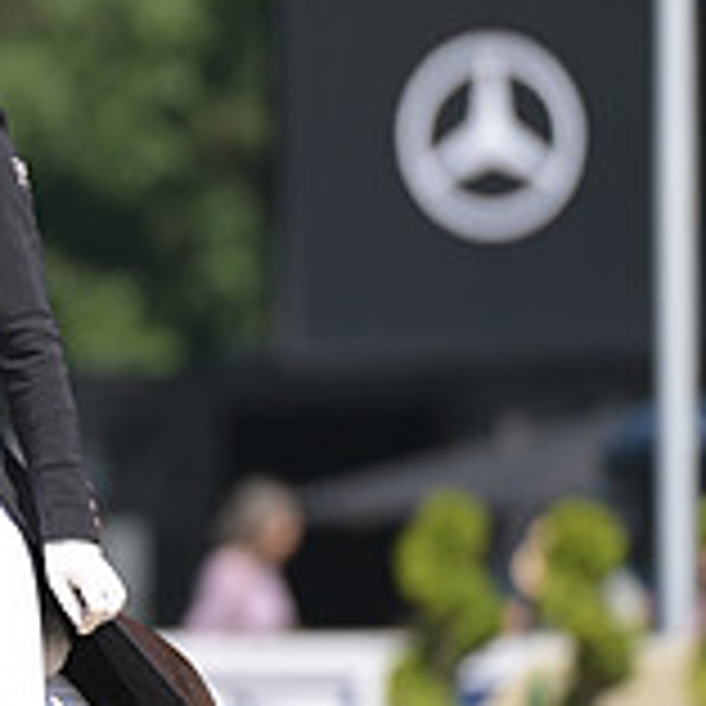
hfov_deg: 1.4
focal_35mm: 1259
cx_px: -558
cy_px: 236
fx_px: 29051
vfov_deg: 1.4
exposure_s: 1/1250
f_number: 5
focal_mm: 400
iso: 320
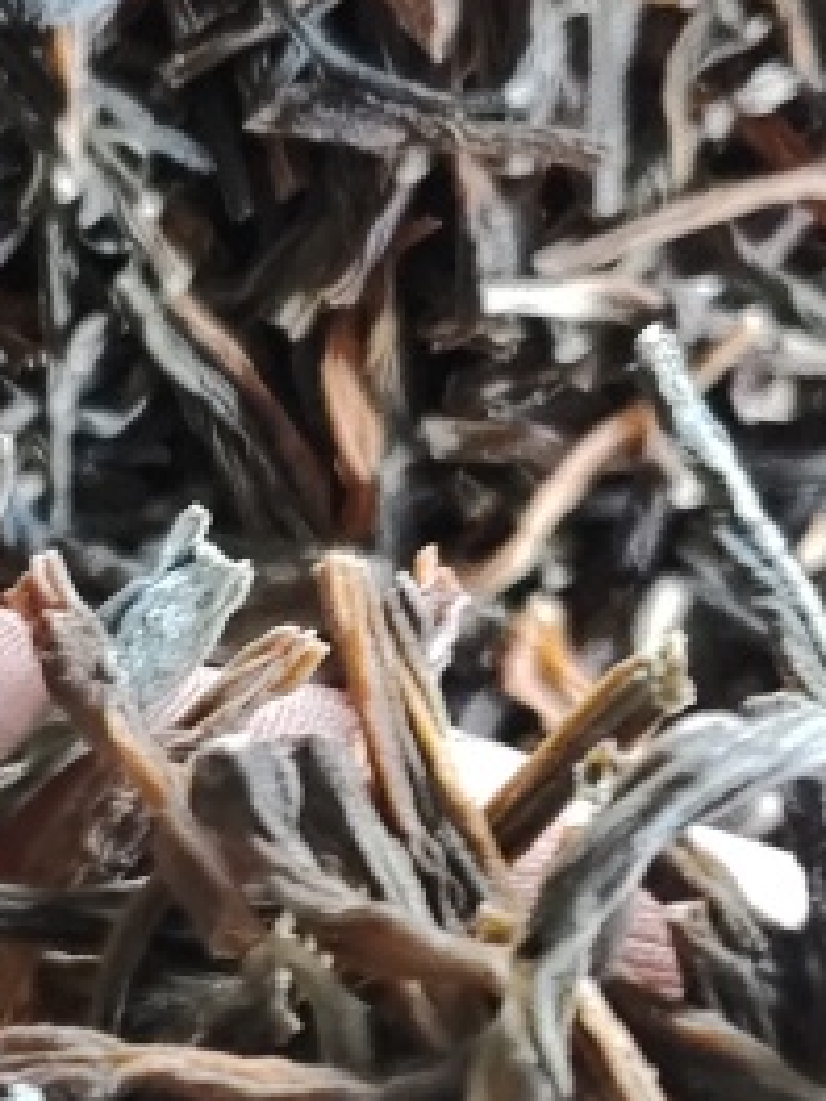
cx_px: -192
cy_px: 849
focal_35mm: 105
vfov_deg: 18.6
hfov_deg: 13.7
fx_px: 3341
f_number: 1.8
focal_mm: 4.26
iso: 2281
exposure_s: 1/25
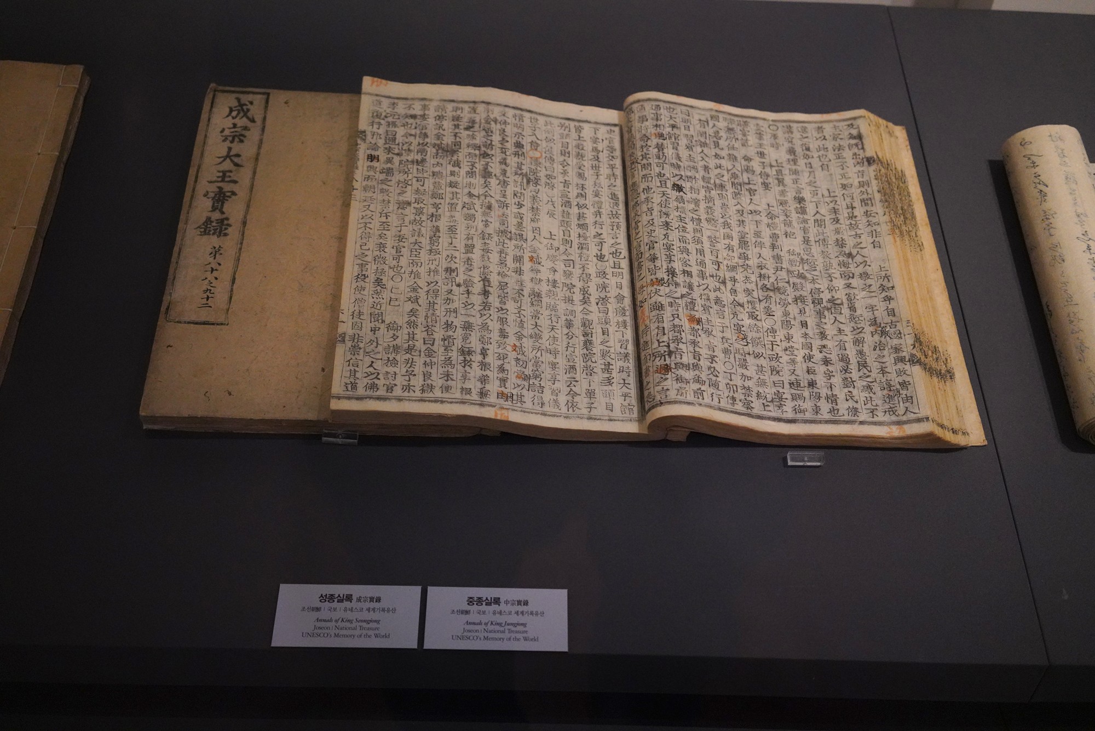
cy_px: 366
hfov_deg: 54.4
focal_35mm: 35
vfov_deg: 37.9
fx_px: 1065
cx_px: 548
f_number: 2.8
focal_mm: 35
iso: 6400
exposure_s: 1/160
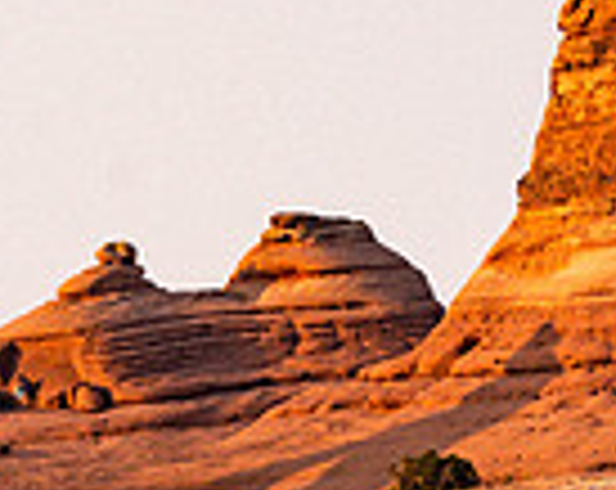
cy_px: 277
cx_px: 301
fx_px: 22813
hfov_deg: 1.5
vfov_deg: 1.2
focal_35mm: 1254
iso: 100
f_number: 13
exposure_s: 1/125
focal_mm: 210
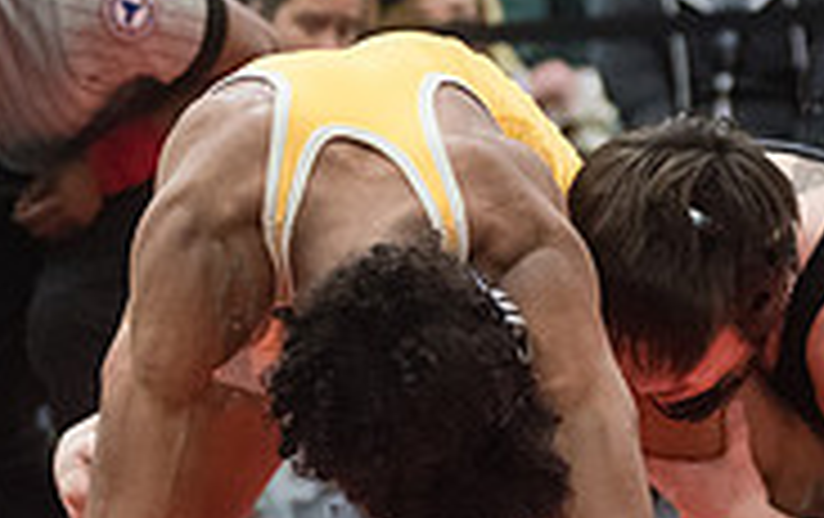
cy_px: 331
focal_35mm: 258
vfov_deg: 5.1
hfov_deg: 8.1
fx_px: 5803
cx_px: 234
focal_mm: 80
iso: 8000
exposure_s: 1/400
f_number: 3.5
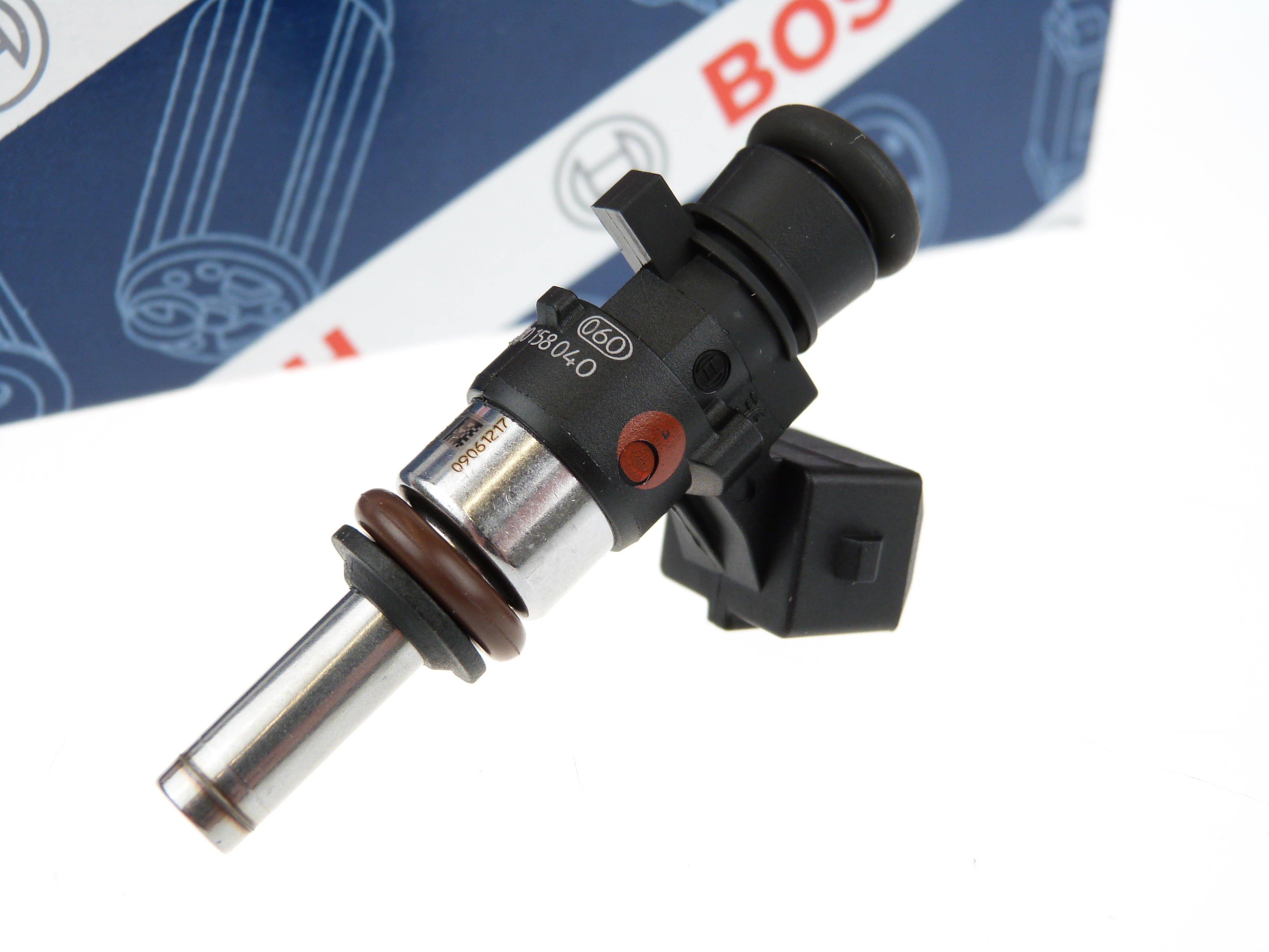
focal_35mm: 47
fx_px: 1723
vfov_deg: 30.9
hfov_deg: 40.4
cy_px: 476
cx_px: 634
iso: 100
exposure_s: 1/100
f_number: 3.2
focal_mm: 8.5
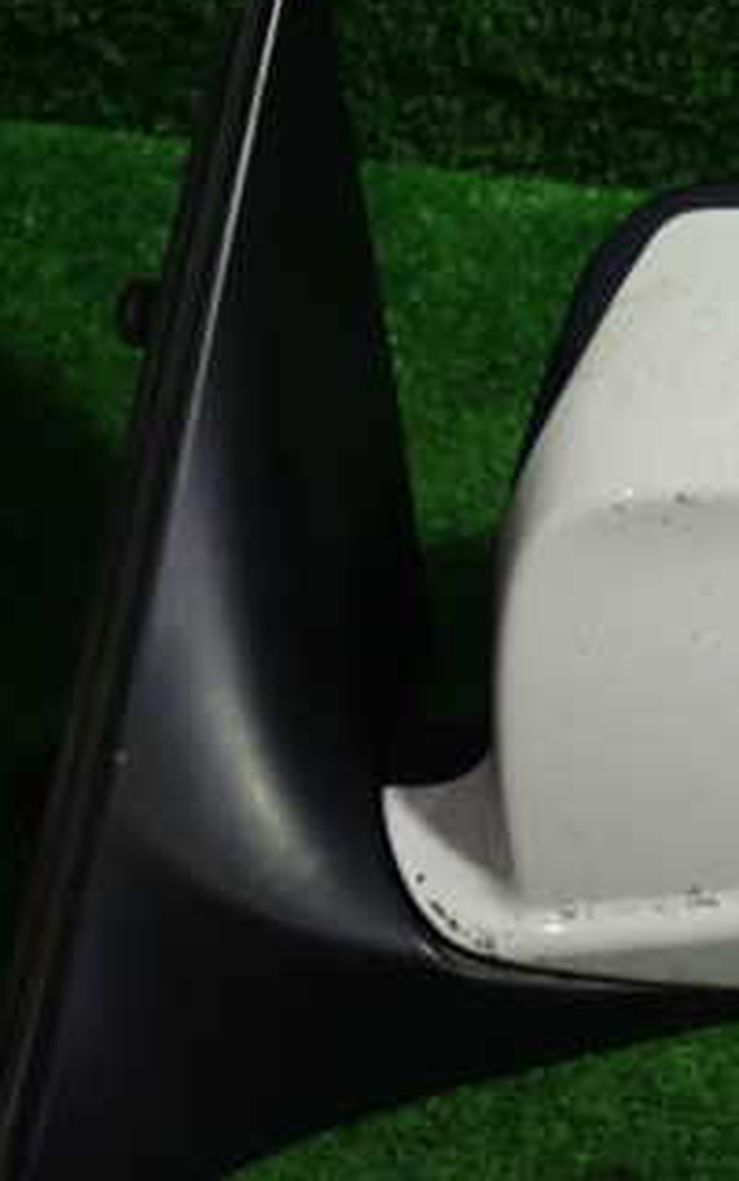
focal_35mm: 93
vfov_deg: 22.3
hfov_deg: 13.9
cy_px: 600
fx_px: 2993
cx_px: 735
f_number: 3.1
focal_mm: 8.4
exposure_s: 1/50
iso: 250
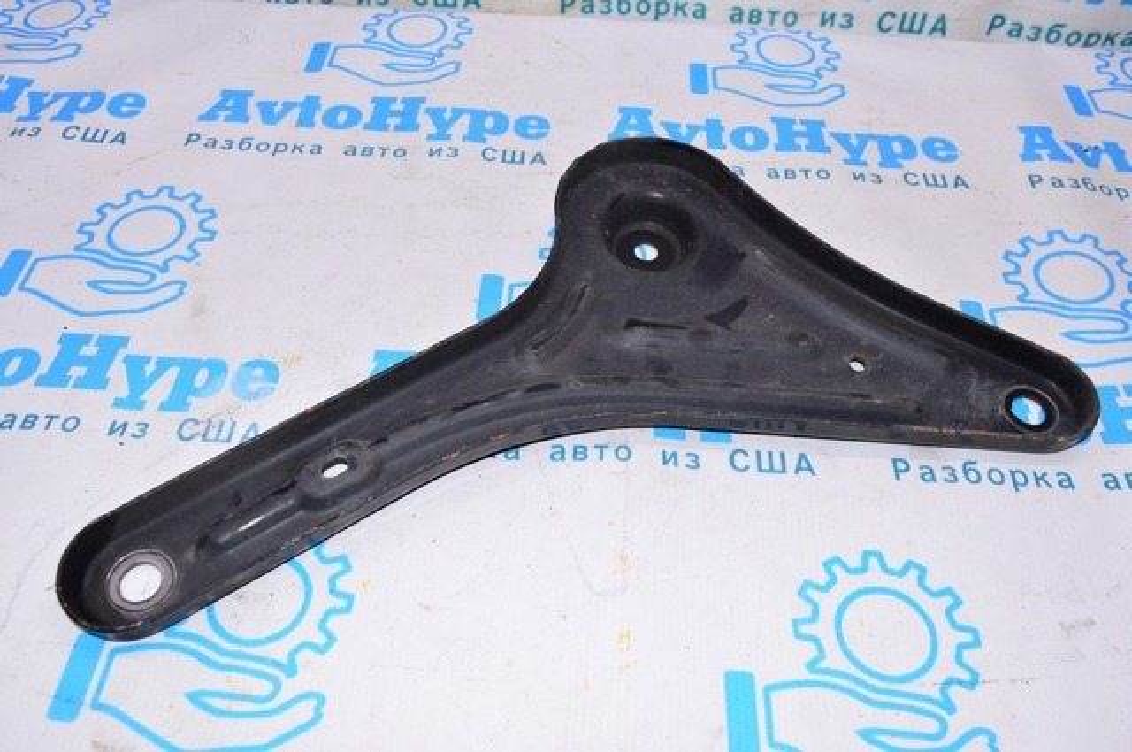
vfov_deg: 43.5
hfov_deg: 62.0
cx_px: 566
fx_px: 942
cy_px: 376
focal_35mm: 30
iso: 1600
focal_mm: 20
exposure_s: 1/200
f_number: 8
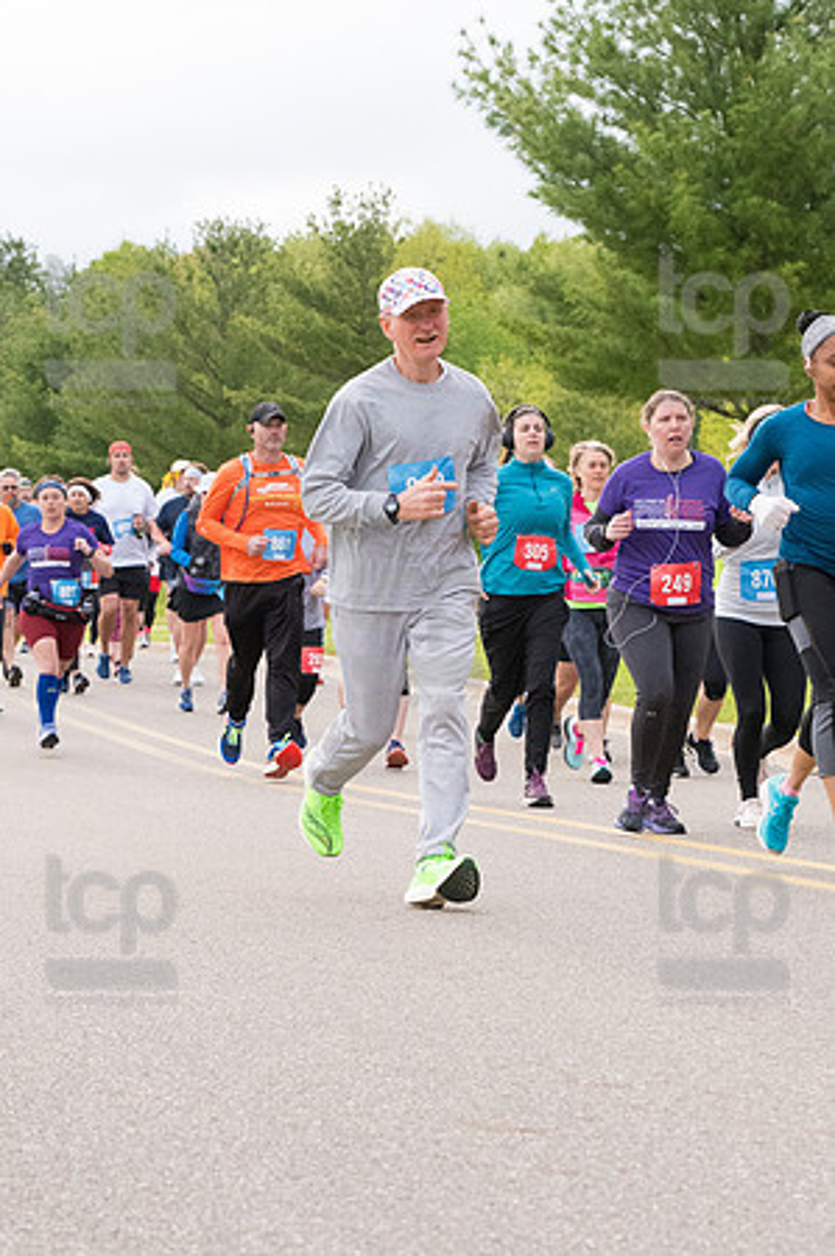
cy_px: 628
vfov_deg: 15.9
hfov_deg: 10.6
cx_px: 418
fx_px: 4498
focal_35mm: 129
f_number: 7.1
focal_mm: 86
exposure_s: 1/1600
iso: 4000
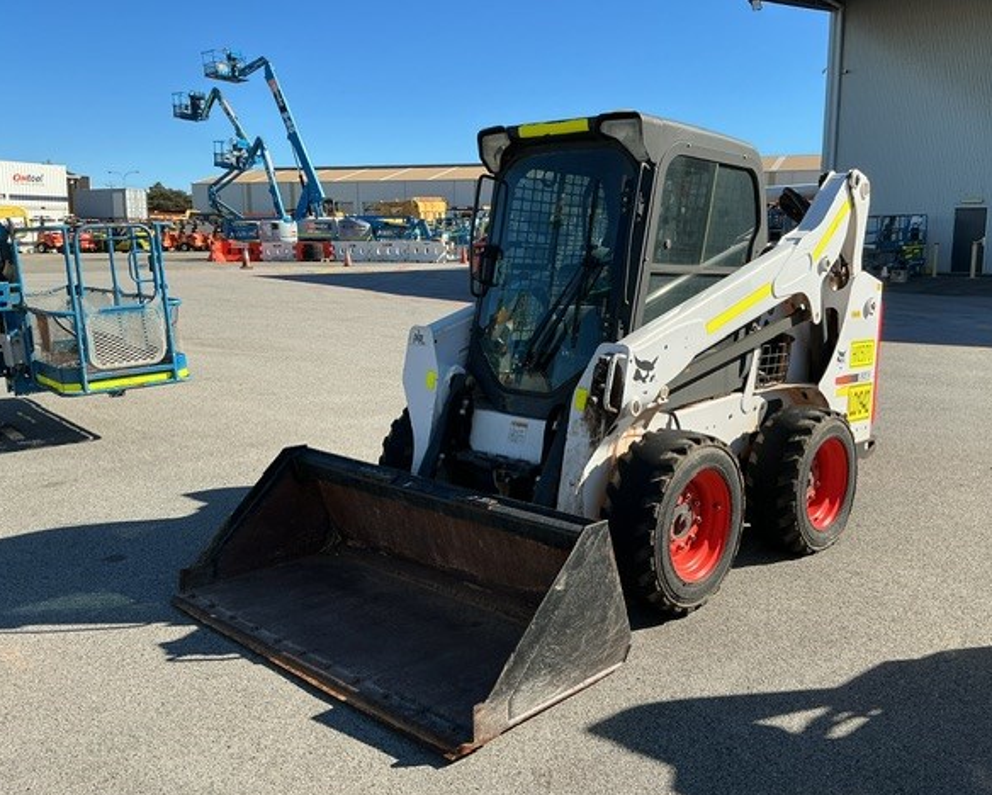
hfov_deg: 57.1
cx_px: 535
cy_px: 406
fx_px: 911
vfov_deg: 47.2
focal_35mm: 31
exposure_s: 1/1377
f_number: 1.8
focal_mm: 3
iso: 25
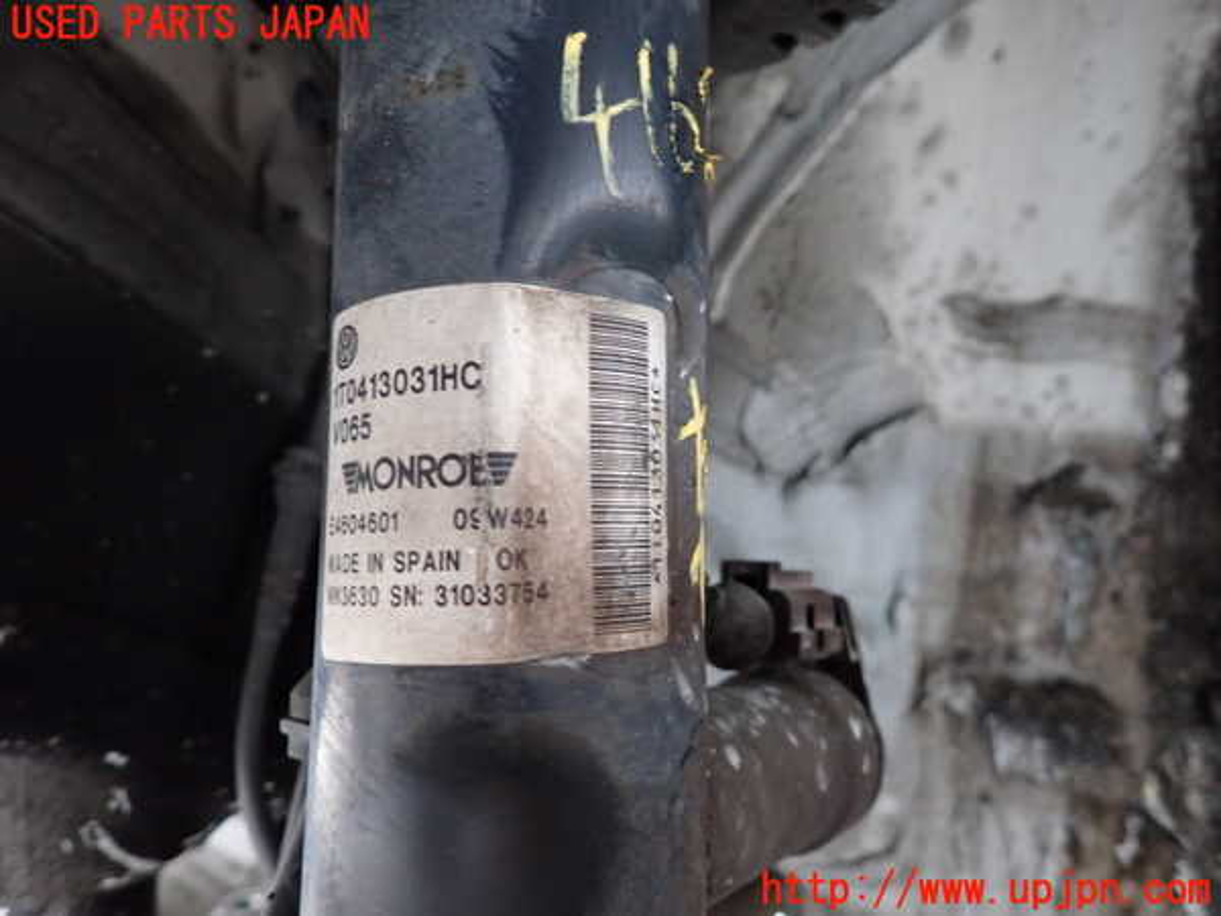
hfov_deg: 69.4
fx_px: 882
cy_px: 458
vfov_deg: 54.9
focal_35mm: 25
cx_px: 610
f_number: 2
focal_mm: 4.5
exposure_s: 1/30
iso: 400
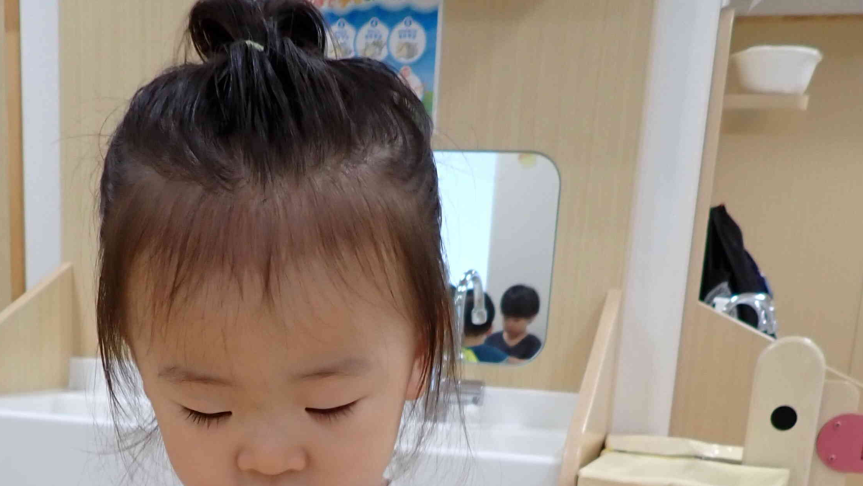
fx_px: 1121
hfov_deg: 41.9
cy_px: 621
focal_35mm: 49
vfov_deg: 22.1
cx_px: 342
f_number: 2
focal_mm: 4.5
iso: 200
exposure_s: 1/100
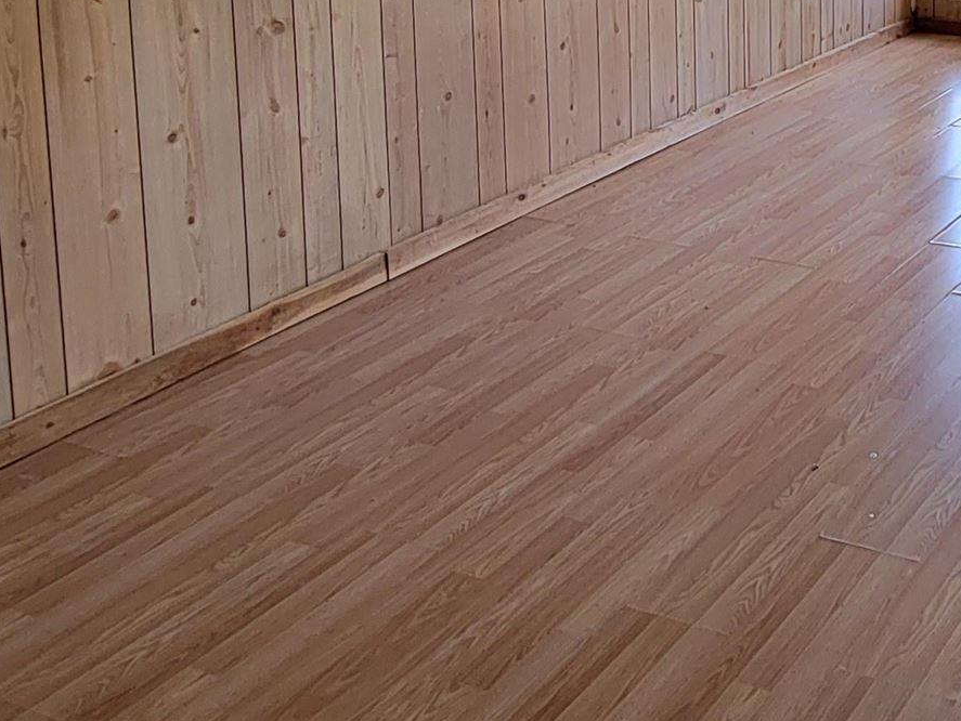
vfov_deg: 28.6
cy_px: -109
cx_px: 1038
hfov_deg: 36.2
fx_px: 1250
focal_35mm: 45
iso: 80
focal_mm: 2.2
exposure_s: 1/60
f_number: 2.2
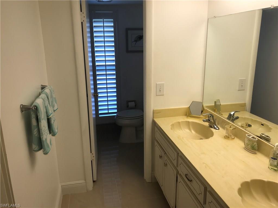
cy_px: 104
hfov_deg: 63.4
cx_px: 139
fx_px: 225
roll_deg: +1.1
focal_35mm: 28
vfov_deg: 49.7
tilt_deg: -13.3
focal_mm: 3.99
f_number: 1.8
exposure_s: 1/60
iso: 25
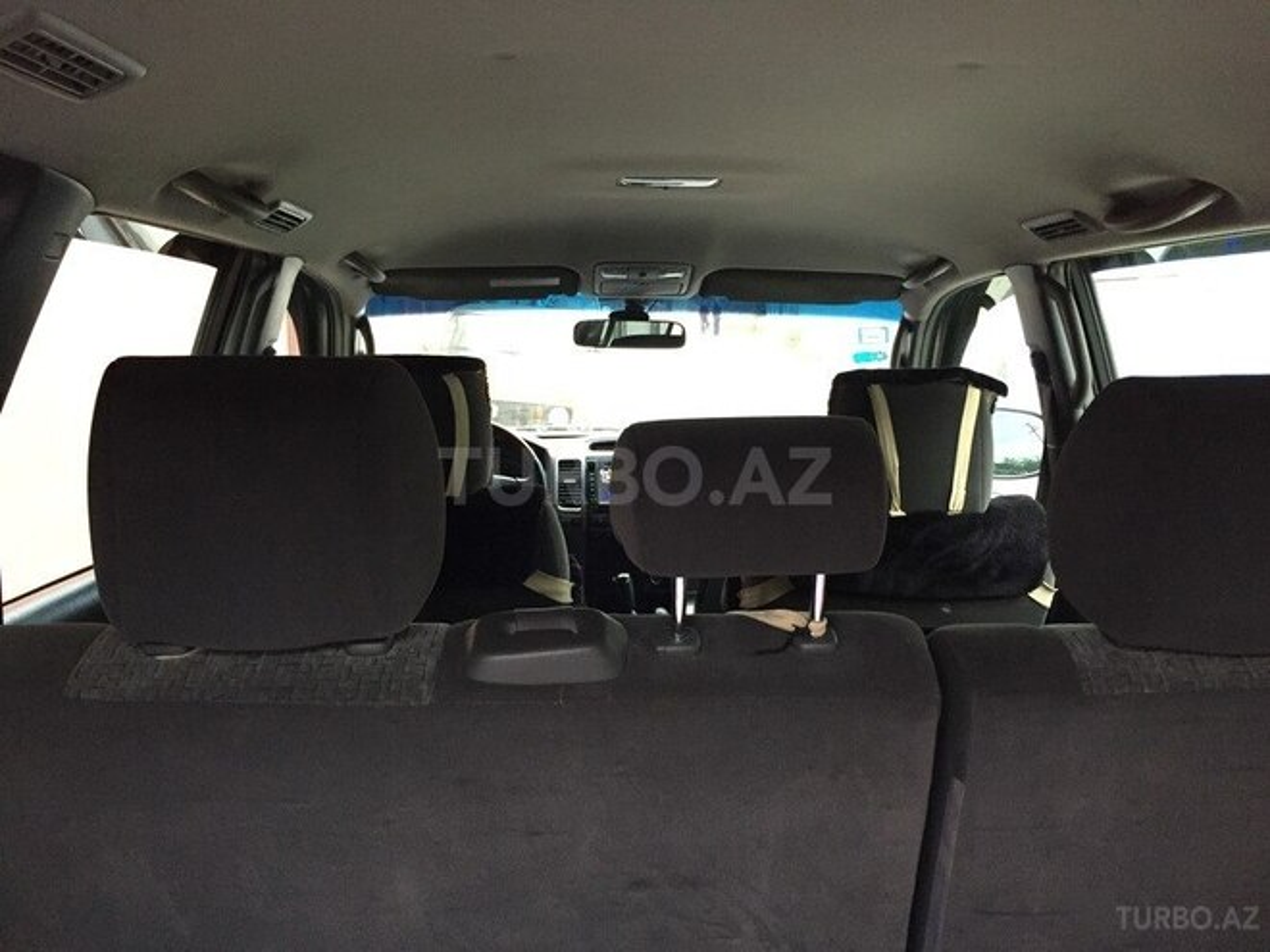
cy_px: 476
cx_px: 635
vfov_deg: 48.2
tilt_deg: -8.0
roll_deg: +0.3
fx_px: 1064
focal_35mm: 29
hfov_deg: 61.7
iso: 320
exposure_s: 1/33
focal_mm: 4.15
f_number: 2.2
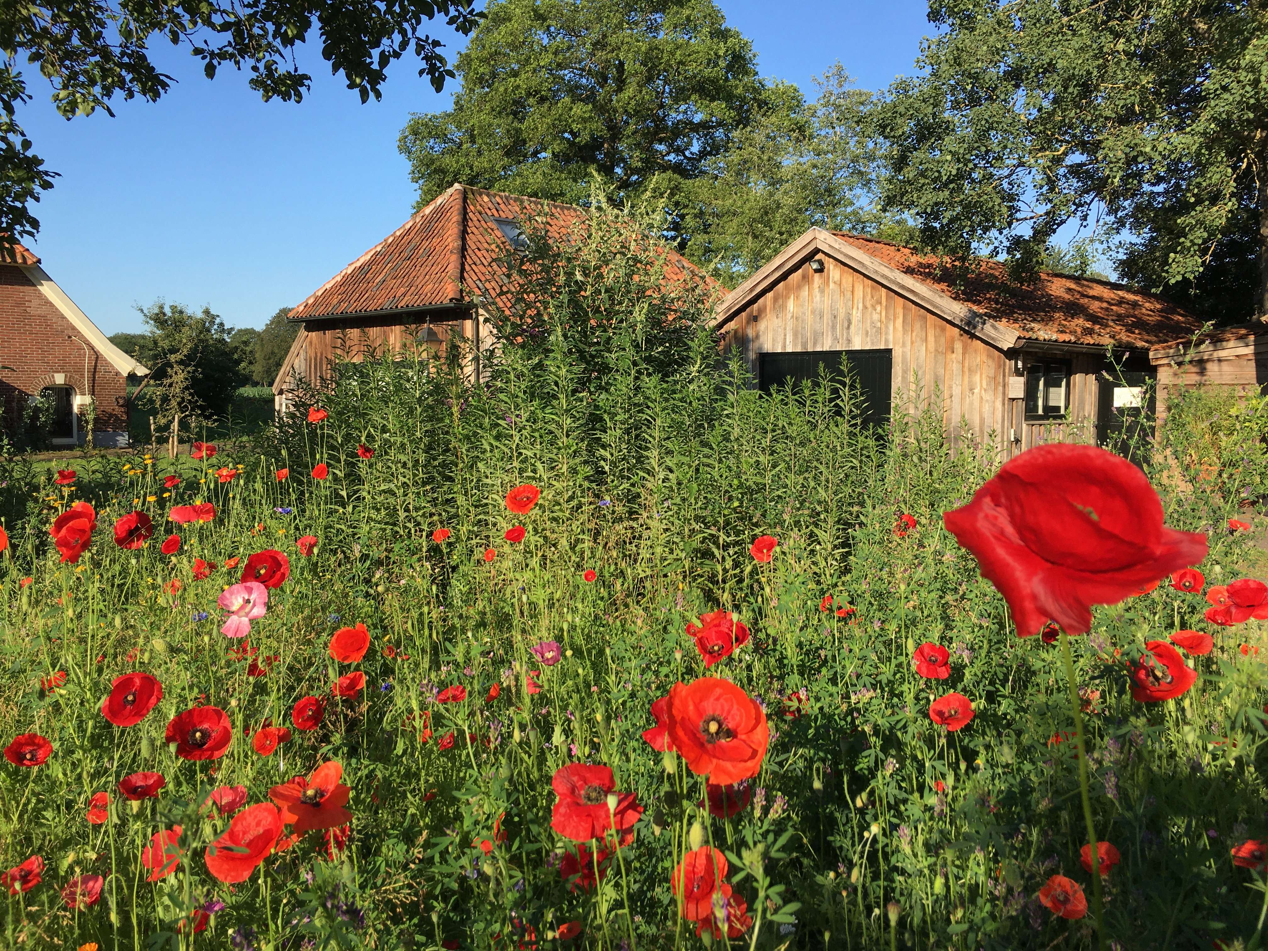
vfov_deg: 48.2
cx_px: 634
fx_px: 1062
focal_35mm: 29
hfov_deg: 61.7
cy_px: 476
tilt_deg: -3.9
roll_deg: -0.5
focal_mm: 4.15
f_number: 2.2
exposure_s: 1/874
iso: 25
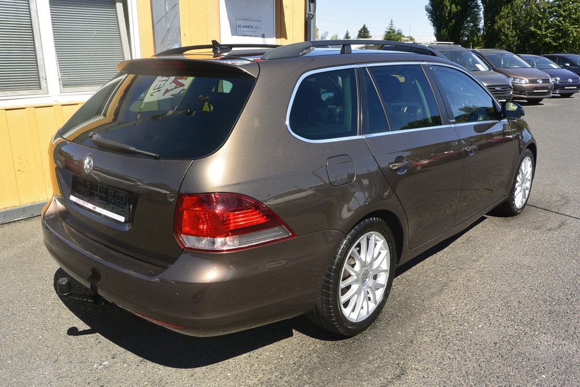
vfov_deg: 45.0
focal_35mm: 29
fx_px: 467
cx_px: 290
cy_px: 194
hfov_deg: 63.7
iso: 160
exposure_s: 1/250
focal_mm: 11
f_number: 8
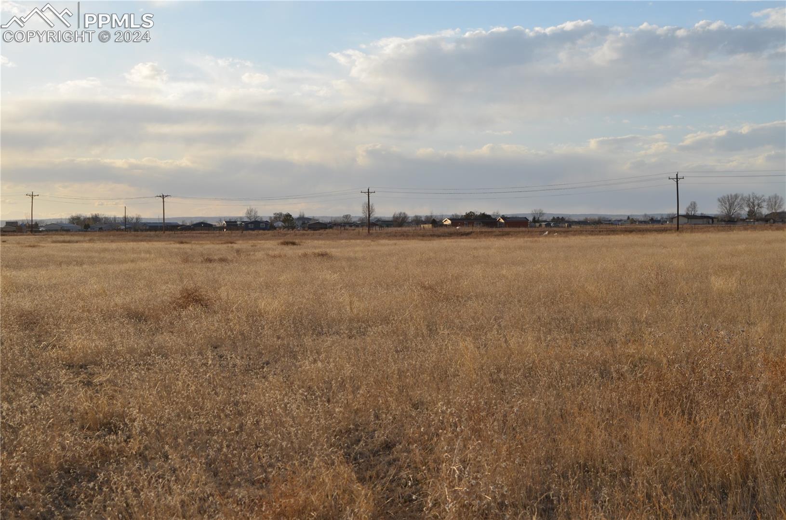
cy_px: 260
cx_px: 393
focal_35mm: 78
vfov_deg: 17.4
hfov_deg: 26.0
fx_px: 1699
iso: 100
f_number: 9
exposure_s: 1/250
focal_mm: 52
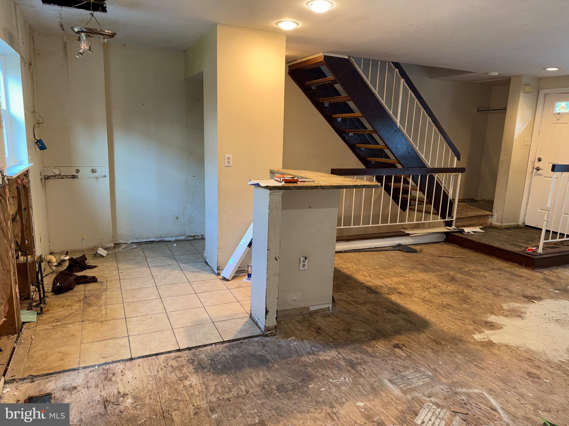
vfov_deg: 56.8
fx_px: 394
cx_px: 284
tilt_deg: -11.6
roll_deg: -2.9
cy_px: 213
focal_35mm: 24
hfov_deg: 71.6
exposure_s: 1/24
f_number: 1.78
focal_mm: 6.76
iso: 64
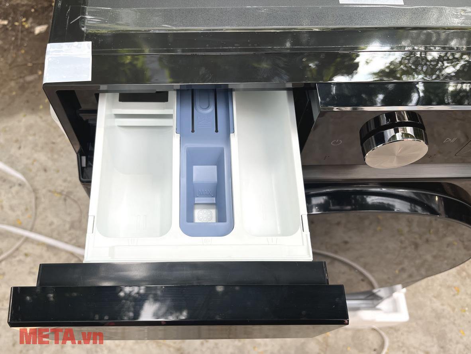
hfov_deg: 67.3
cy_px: 177
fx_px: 354
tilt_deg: -69.4
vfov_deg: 53.1
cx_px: 236
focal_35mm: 26
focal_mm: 5.1
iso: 50
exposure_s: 1/524
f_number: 1.6
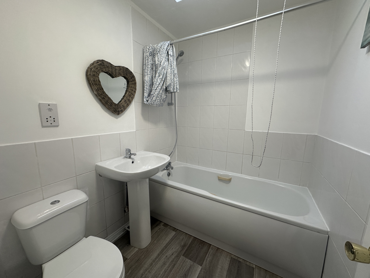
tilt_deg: -8.7
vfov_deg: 85.7
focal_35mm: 14
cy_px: 139
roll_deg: -1.2
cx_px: 185
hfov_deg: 102.1
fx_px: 150
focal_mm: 2.22
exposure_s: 1/100
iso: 160
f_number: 2.2
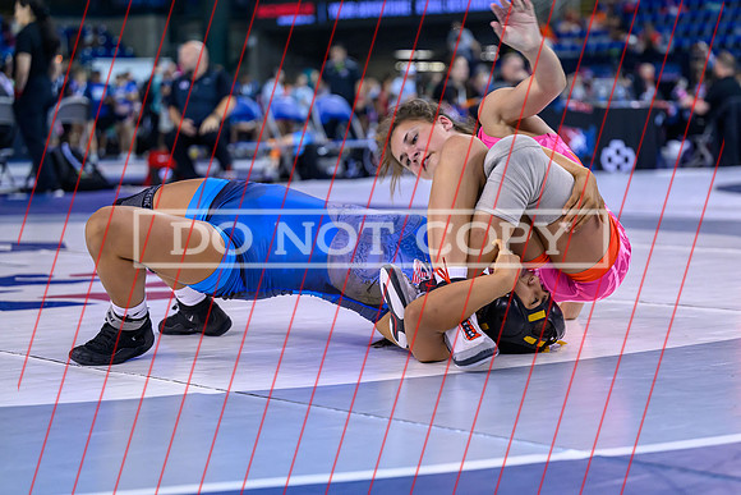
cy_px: 275
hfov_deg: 22.1
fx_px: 1899
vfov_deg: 14.8
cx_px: 443
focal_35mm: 92
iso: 2500
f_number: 2.8
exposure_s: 1/800
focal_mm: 70
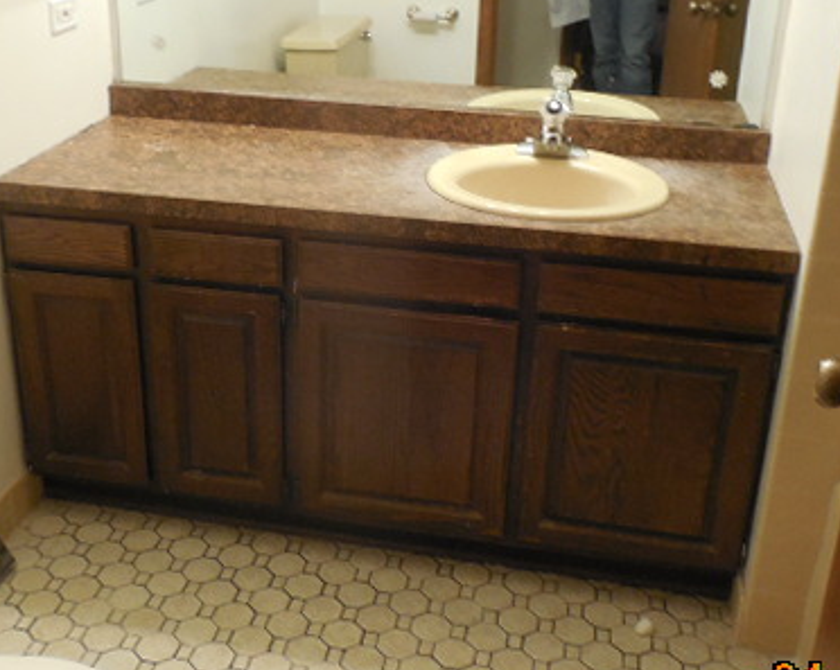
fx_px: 1043
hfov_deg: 43.8
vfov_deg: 35.4
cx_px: 379
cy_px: 246
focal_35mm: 42
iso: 400
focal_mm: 4.5
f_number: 3.3
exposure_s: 1/15
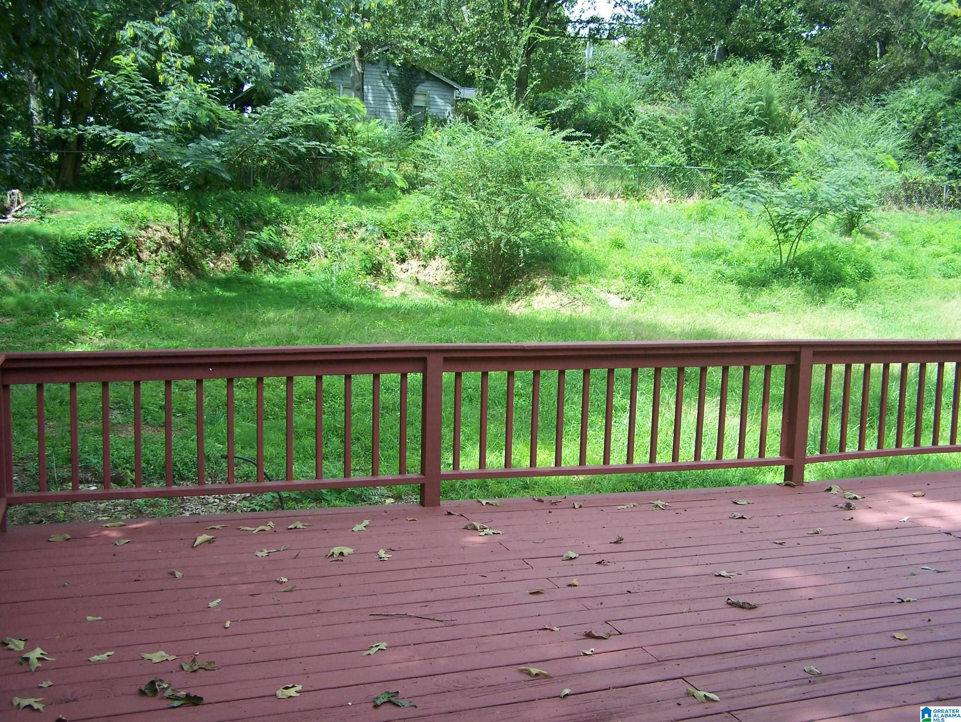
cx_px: 480
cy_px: 361
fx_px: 1056
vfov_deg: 37.8
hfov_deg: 48.9
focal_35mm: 38
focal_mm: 6.3
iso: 80
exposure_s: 1/500
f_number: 2.8
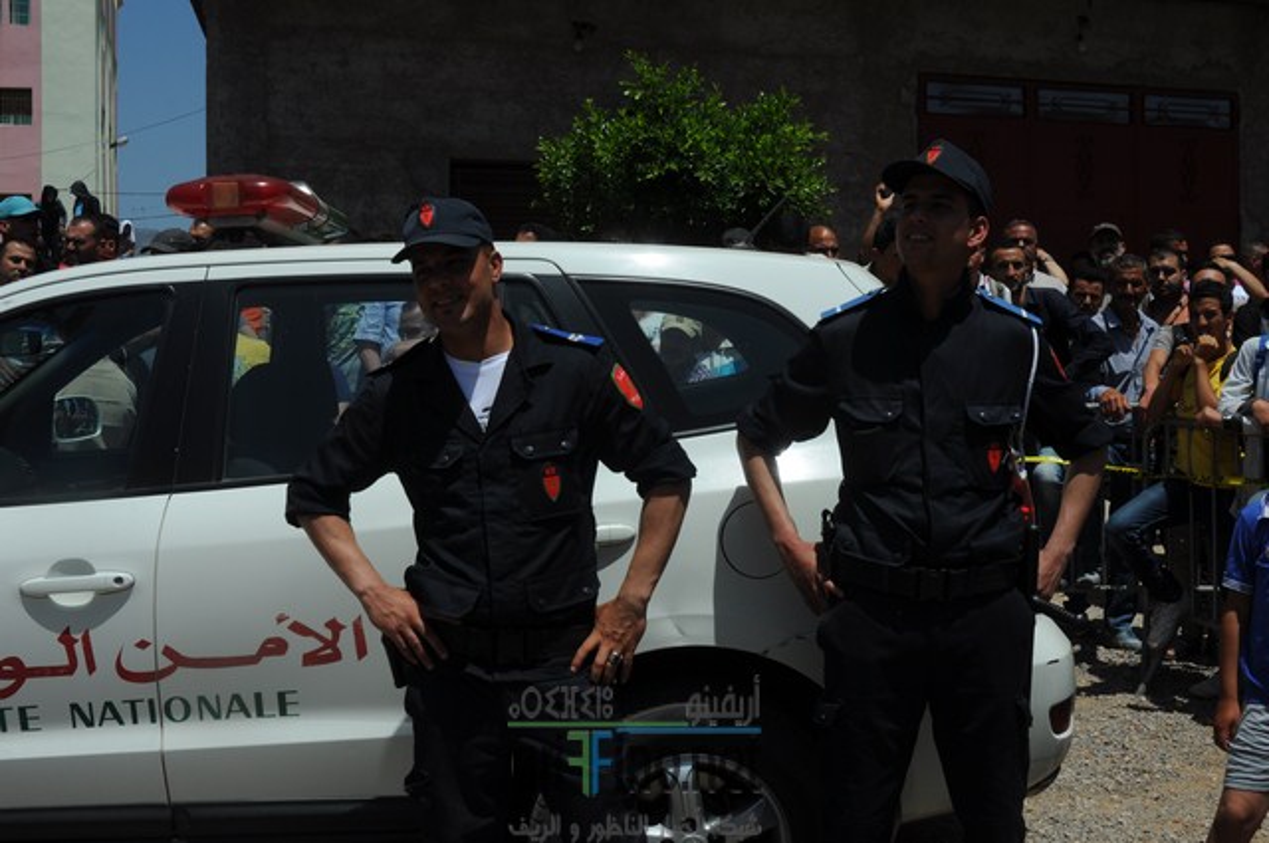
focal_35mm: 42
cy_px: 422
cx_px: 634
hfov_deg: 46.5
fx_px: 1479
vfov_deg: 31.8
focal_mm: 28
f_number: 11
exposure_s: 1/400
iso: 200
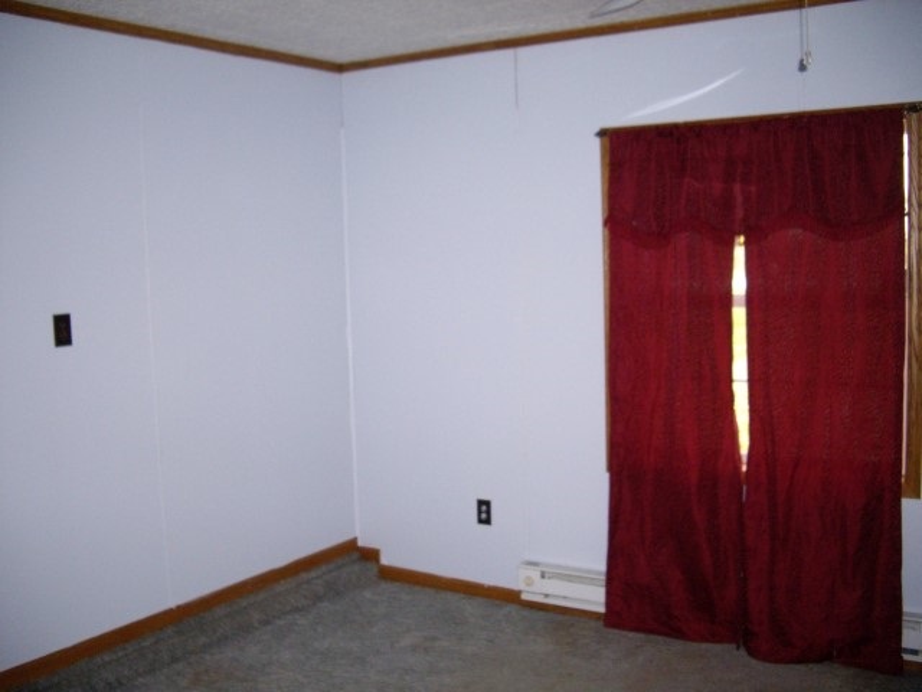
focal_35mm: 38
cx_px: 461
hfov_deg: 49.0
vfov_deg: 37.7
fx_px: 1012
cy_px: 346
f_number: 2.8
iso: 400
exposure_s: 1/40
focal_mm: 7.9
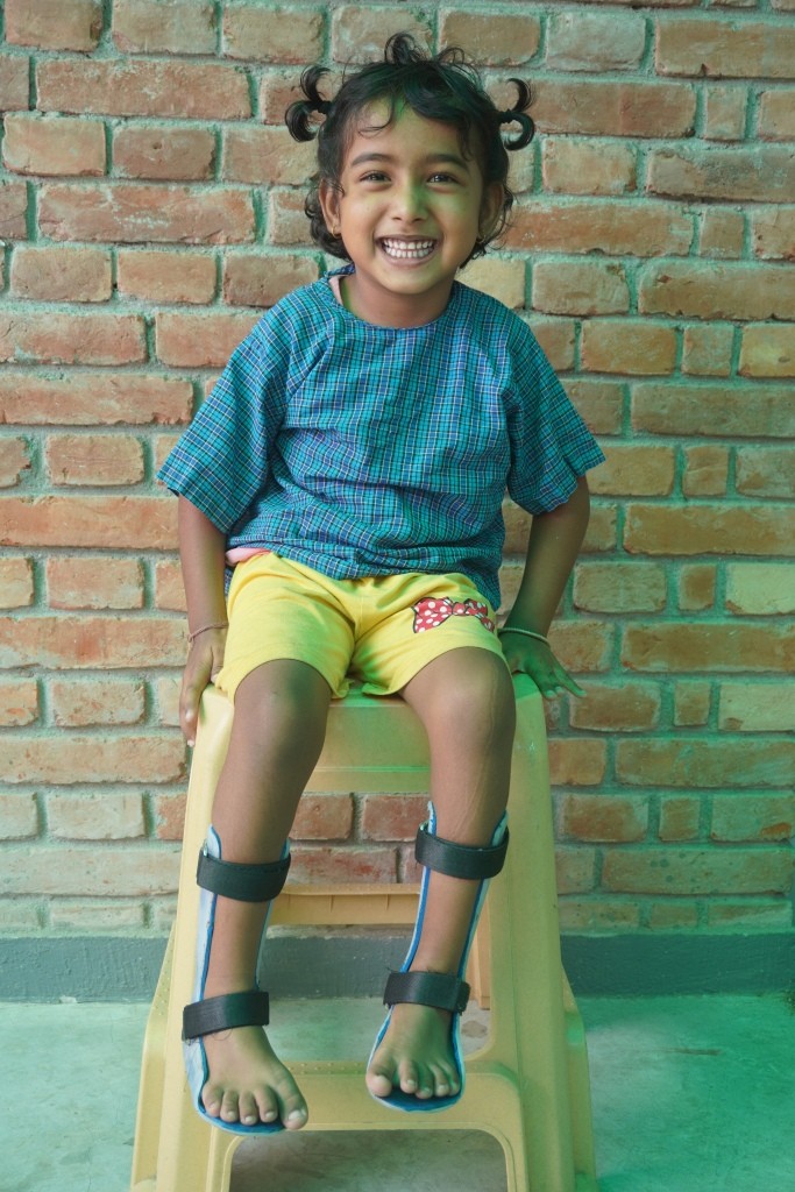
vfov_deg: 46.4
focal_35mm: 42
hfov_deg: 31.9
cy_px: 596
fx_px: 1391
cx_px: 398
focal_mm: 28
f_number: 4.5
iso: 160
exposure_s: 1/160
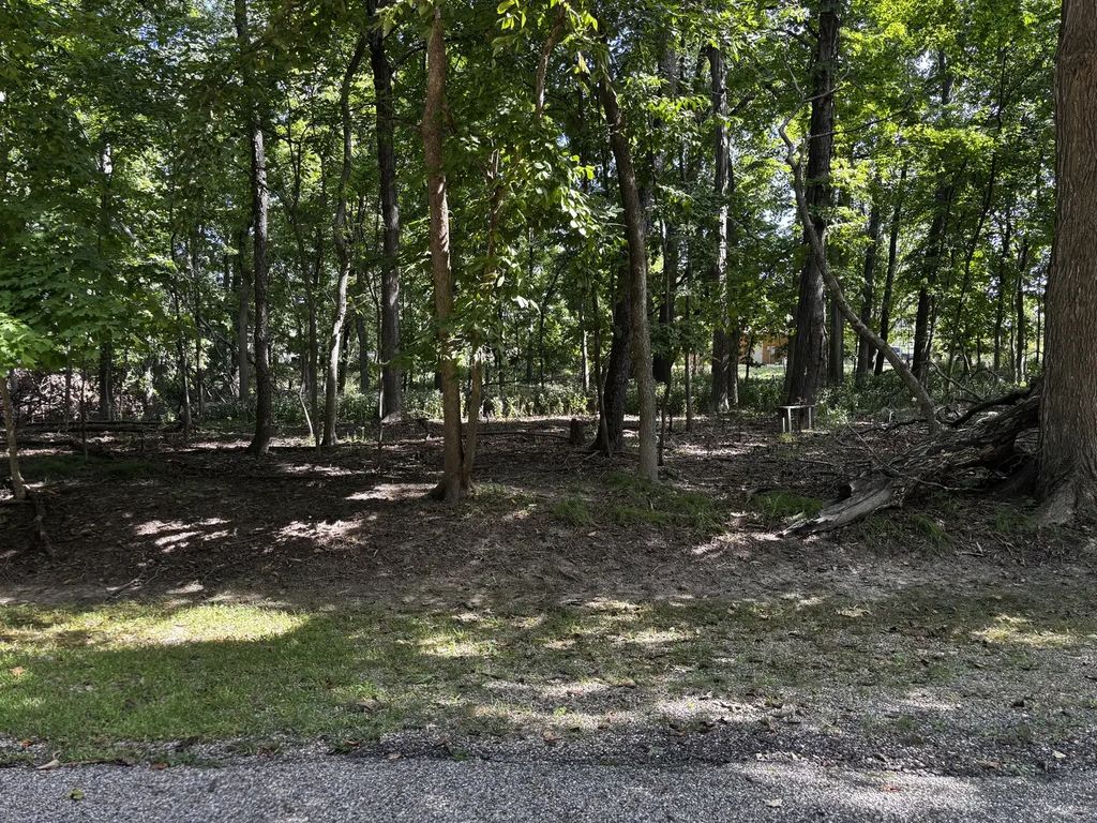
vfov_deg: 53.1
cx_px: 548
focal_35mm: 26
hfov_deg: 67.3
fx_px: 824
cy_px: 412
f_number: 1.6
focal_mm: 5.96
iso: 50
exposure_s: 1/121
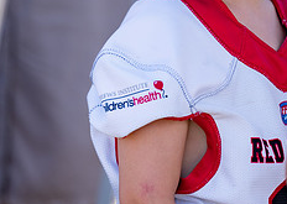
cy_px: -33
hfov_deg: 4.6
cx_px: 298
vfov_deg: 3.3
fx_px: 3565
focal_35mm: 438
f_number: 2.8
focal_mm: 158
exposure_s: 1/1250
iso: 100
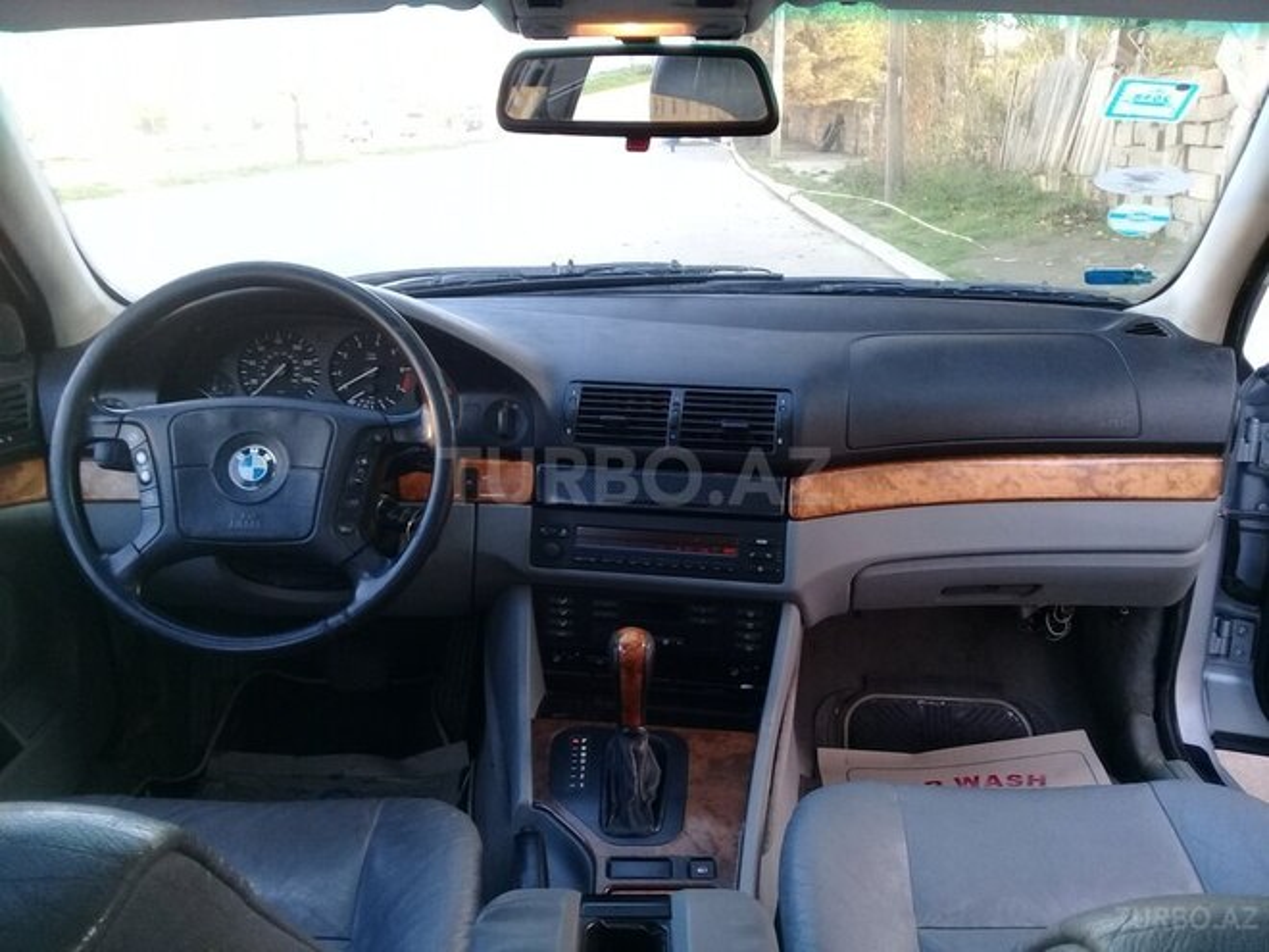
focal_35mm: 31
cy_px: 476
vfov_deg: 45.4
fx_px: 1136
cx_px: 634
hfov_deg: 58.4
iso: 80
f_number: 2.2
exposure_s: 1/33
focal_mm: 3.3
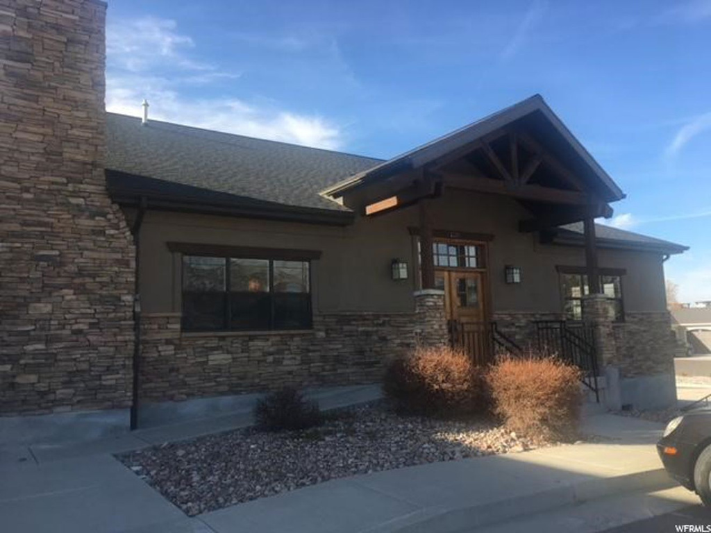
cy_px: 266
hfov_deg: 61.7
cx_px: 356
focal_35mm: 29
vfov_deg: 48.2
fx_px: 596
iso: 25
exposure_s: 1/610
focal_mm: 4.15
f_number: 2.2
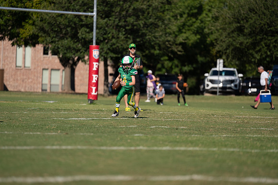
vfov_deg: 6.9
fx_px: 1545
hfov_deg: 10.3
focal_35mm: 200
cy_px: 92
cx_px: 139
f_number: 2.8
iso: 250
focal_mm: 200
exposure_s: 1/6400
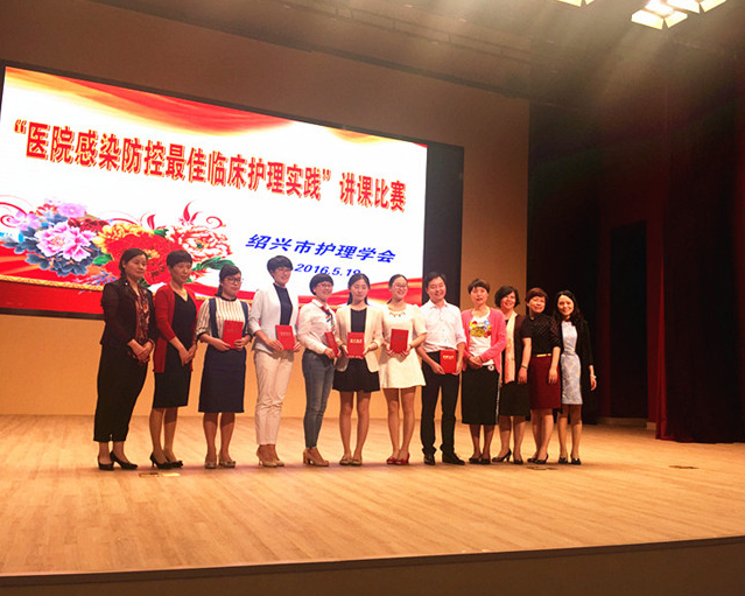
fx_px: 683
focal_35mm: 31
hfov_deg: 57.2
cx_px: 378
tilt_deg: +7.7
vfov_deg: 47.1
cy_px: 300
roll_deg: -3.4
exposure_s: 1/100
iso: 40
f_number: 2.2
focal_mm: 4.15
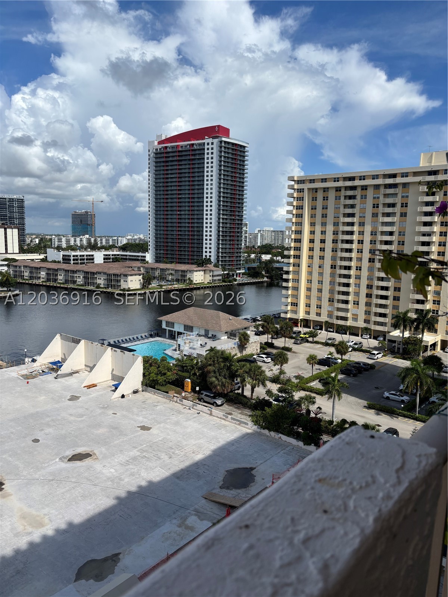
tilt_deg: -9.9
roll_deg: -2.2
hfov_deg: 53.1
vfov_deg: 67.3
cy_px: 298
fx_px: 449
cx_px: 224
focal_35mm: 26
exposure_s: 1/5618
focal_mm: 5.96
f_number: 1.6
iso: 50
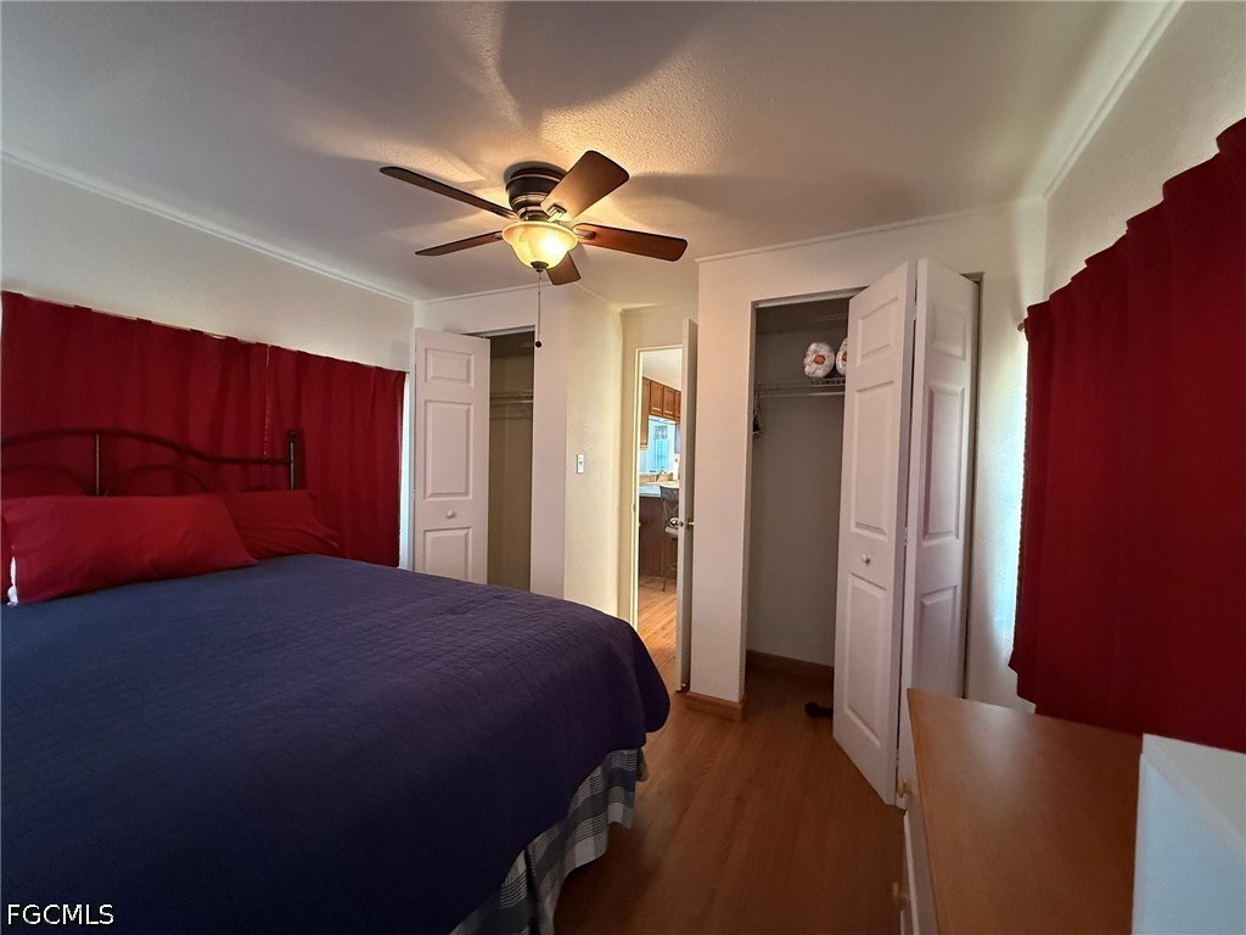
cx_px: 623
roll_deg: -1.2
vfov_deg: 85.7
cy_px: 468
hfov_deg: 102.1
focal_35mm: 14
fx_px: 504
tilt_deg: -0.3
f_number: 2.2
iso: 800
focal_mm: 2.22
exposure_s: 1/60
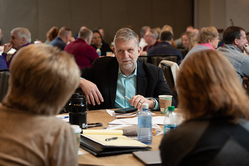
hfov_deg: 26.0
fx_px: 540
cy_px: 83
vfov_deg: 17.5
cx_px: 124
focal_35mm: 78
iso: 1250
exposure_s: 1/160
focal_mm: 78
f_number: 4
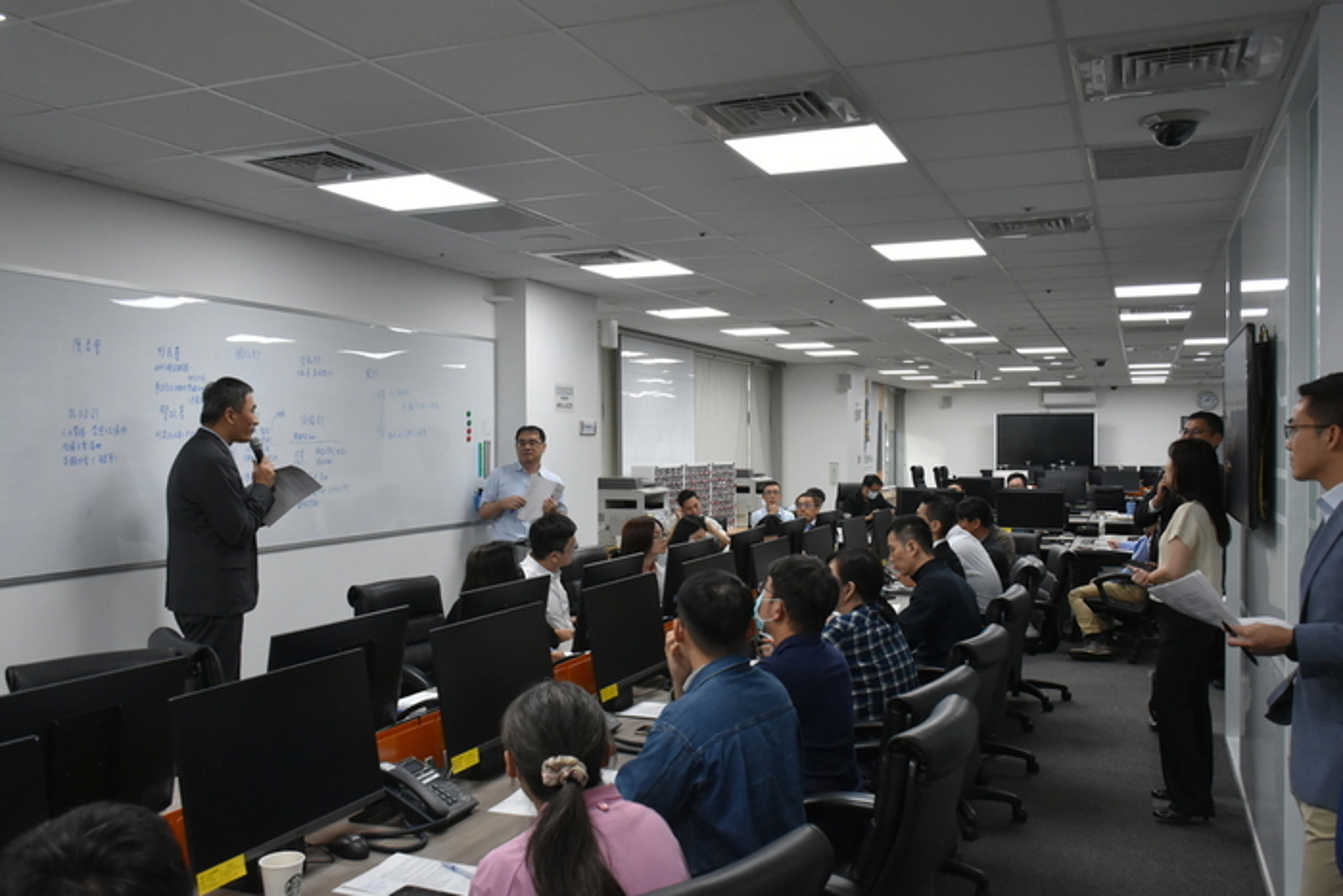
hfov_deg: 61.9
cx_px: 672
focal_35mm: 30
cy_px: 448
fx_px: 1119
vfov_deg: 43.6
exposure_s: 1/160
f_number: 6.3
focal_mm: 20
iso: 2000
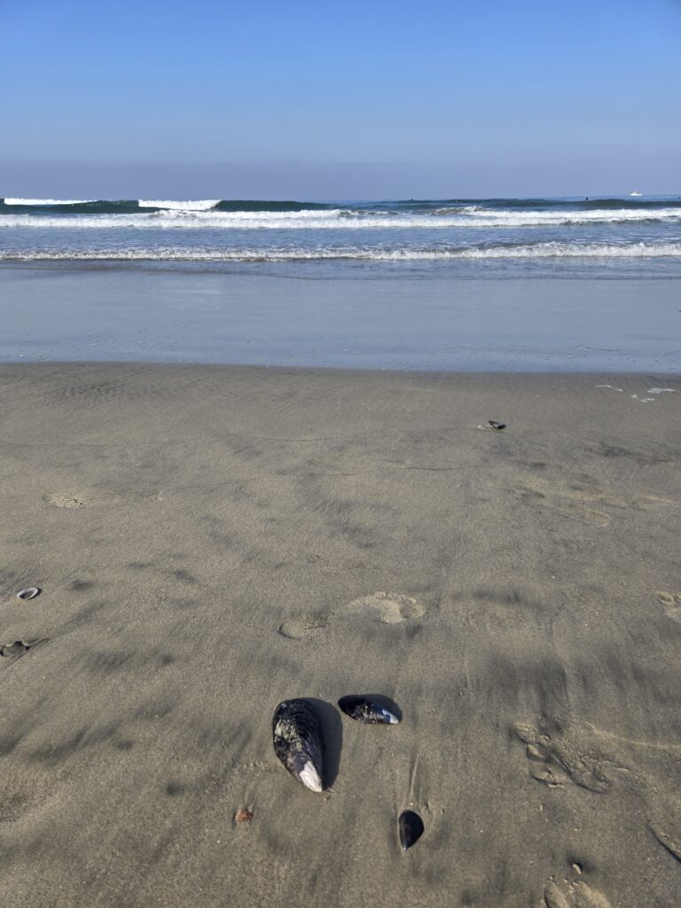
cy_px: 454
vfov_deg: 73.9
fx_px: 603
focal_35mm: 23
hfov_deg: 58.9
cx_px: 340
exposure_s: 1/1839
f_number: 1.8
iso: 25
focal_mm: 5.4
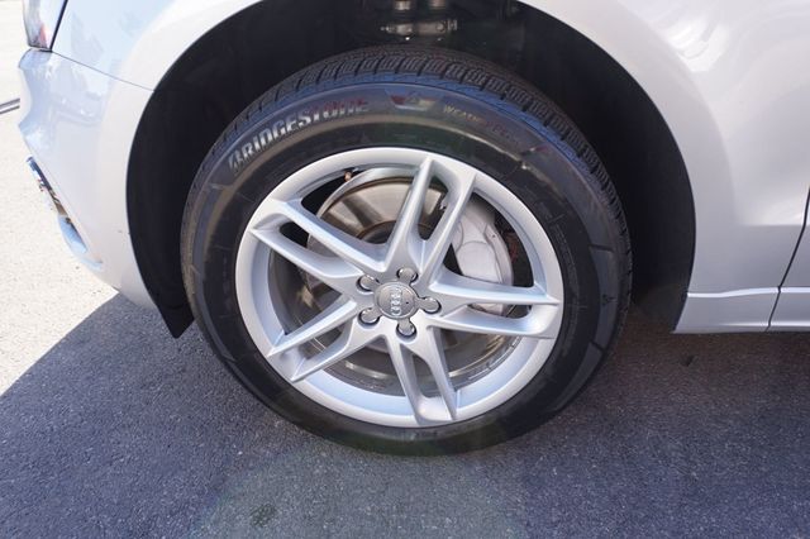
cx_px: 405
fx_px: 540
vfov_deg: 53.1
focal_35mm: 24
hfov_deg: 73.8
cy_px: 270
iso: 100
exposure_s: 1/80
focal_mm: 16
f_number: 4.5
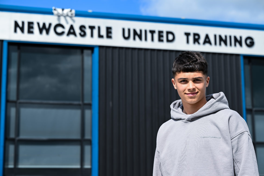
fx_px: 513
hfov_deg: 28.8
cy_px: 88
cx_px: 132
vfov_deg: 19.5
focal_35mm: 70
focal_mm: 70
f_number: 5
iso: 160
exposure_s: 1/1000
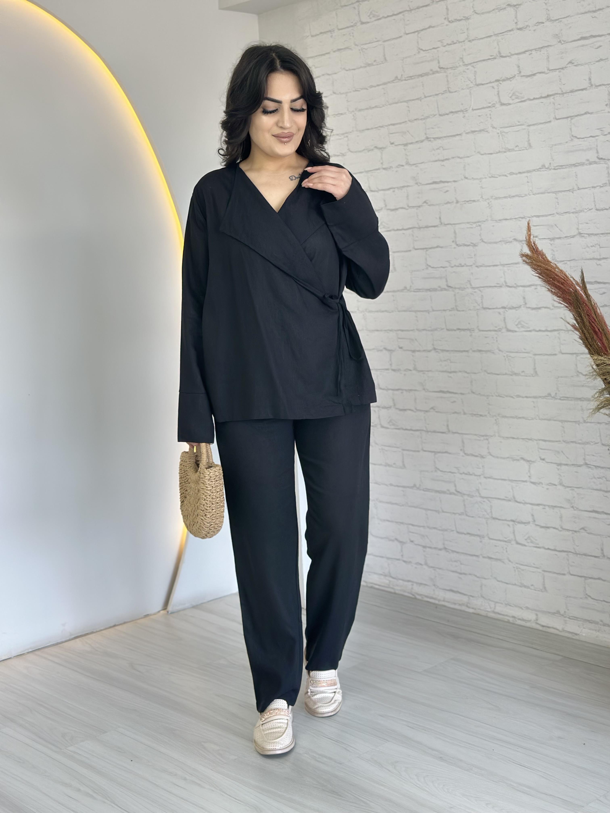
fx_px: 1128
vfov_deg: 39.7
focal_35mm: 48
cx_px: 305
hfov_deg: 30.3
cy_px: 406
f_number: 1.78
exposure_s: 1/128
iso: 100
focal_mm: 6.86
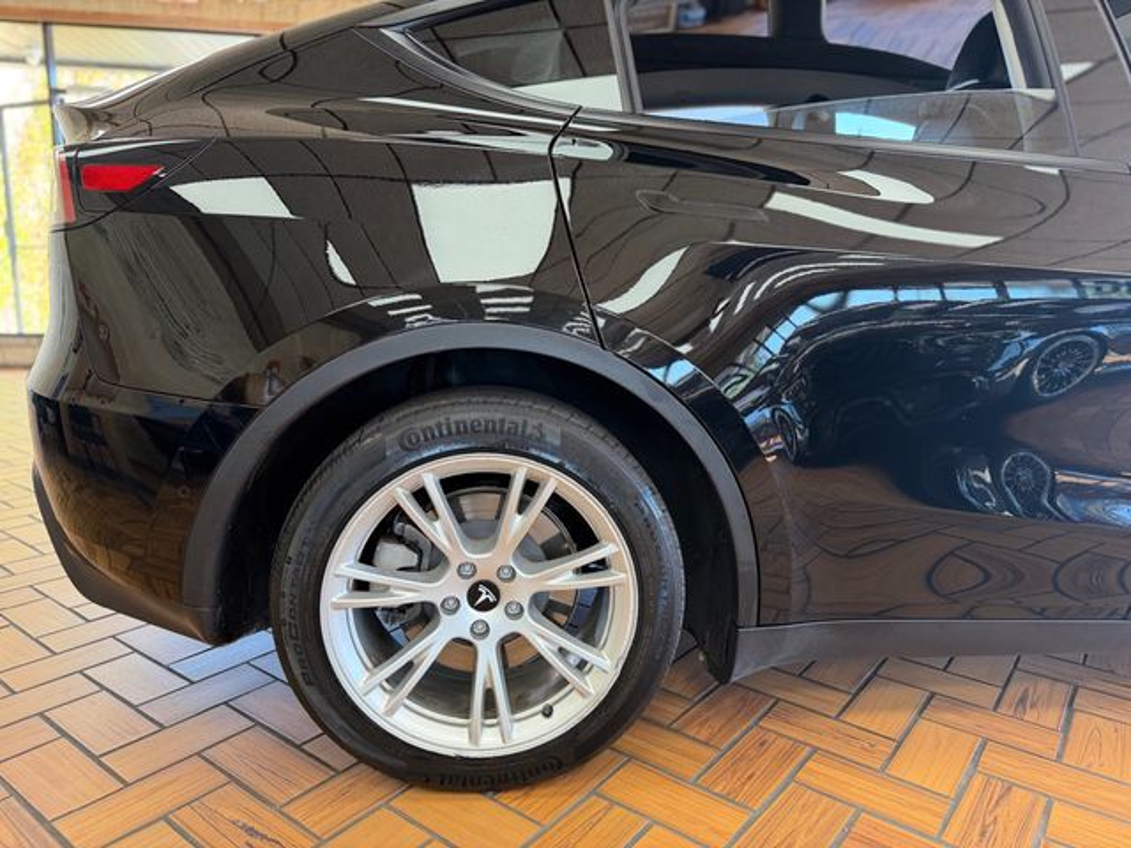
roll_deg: -1.0
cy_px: 424
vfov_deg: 56.8
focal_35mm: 24
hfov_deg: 71.6
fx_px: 784
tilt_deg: -10.6
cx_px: 566
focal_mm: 6.76
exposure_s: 1/120
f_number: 1.78
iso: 200
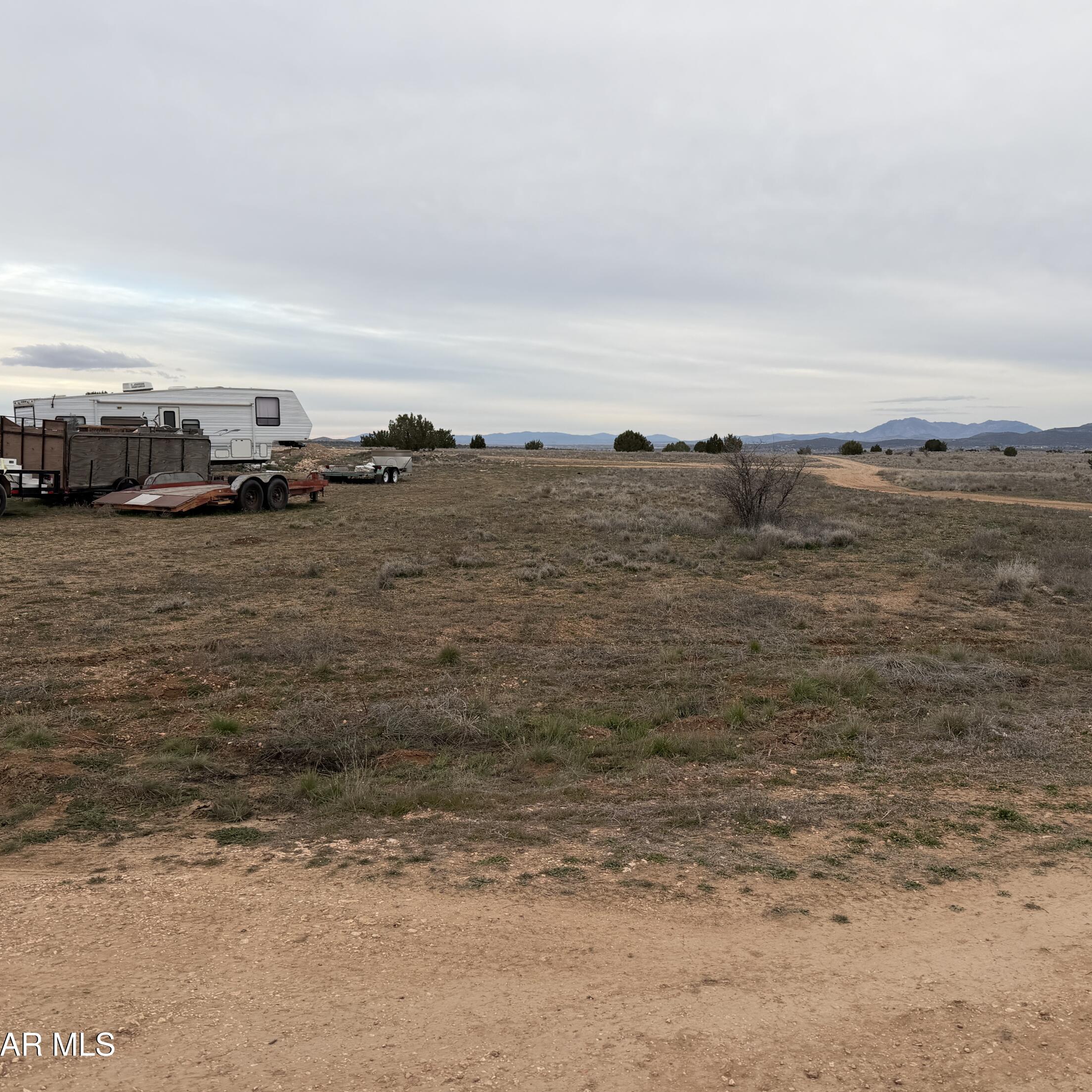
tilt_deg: -4.2
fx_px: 1035
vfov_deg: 55.6
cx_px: 602
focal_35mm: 29
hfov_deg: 55.5
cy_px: 536
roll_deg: +0.8
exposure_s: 1/528
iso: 80
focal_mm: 6.76
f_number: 1.78
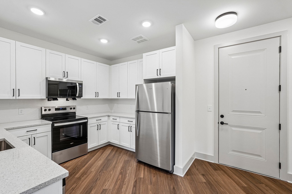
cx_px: 146
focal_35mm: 16
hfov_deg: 95.0
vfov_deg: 72.0
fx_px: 134
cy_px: 97
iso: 800
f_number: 8
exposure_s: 1/25
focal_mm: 16.5
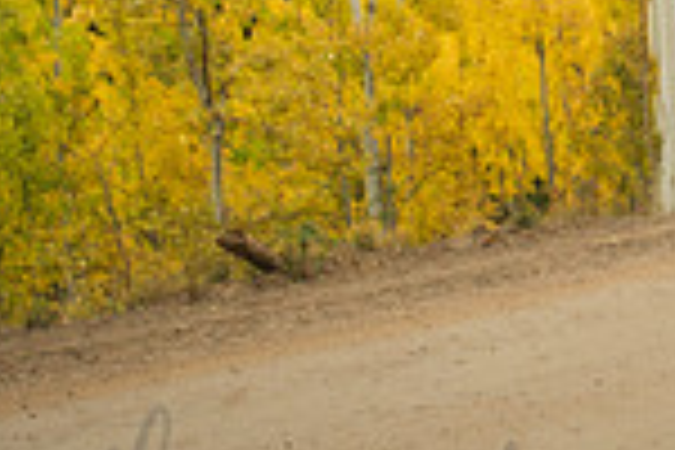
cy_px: -252
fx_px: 2025
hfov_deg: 18.4
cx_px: 698
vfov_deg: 12.0
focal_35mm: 108
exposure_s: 1/160
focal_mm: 28
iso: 320
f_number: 2.8
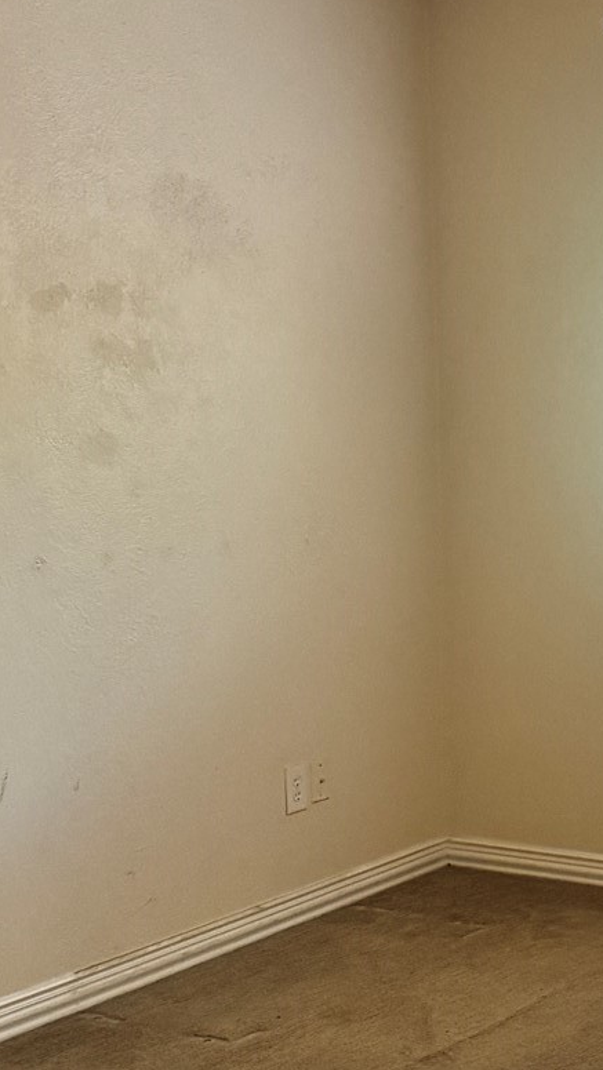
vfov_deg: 30.4
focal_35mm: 69
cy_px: 665
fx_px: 1960
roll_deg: -0.3
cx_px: 809
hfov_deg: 16.4
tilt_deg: -10.0
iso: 320
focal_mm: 6.76
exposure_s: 1/60
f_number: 1.78
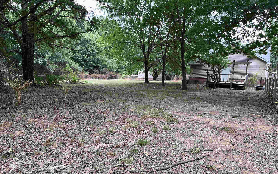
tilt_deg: -7.4
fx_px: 212
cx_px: 140
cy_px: 102
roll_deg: -2.2
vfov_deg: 44.4
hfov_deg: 66.5
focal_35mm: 28
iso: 40
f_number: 1.6
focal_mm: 5.1
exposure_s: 1/226
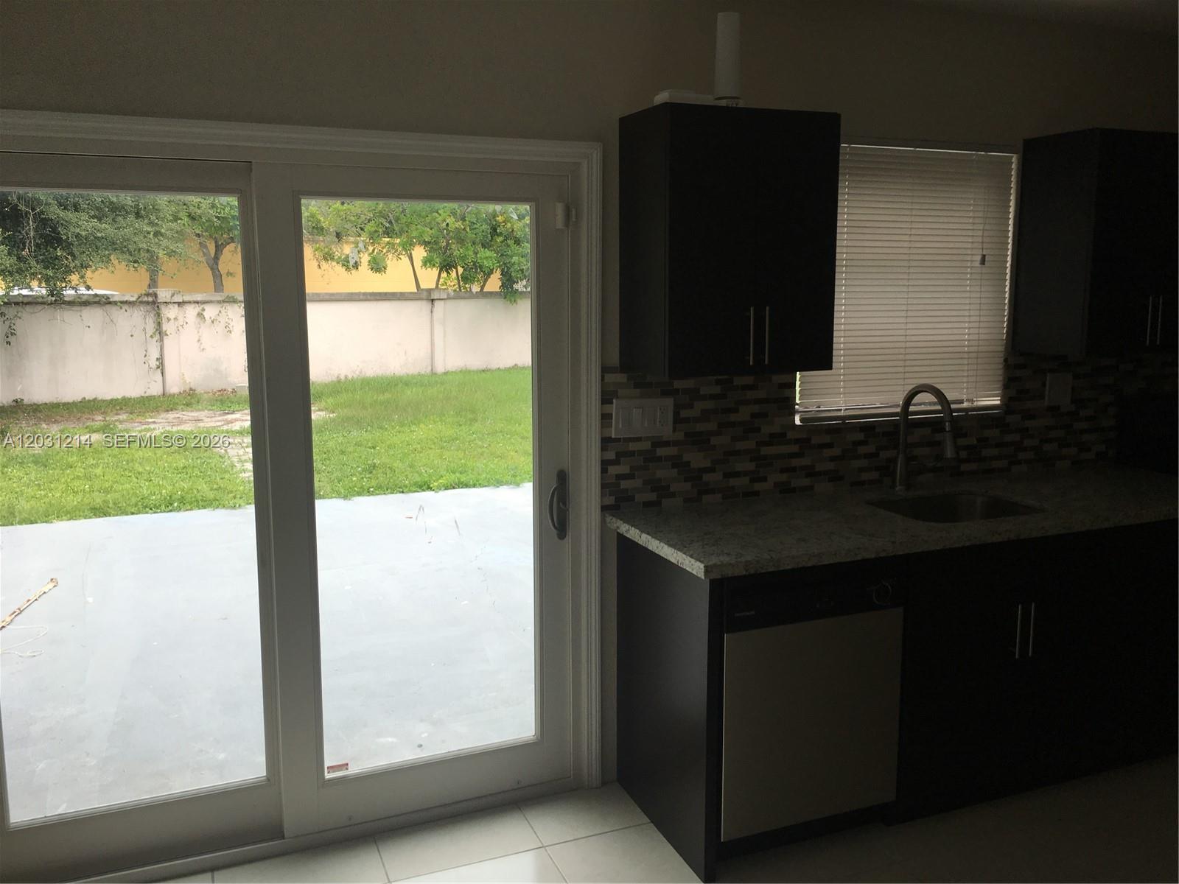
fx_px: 988
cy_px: 442
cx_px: 590
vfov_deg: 48.2
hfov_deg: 61.7
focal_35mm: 29
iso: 25
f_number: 2.2
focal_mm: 4.15
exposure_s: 1/201
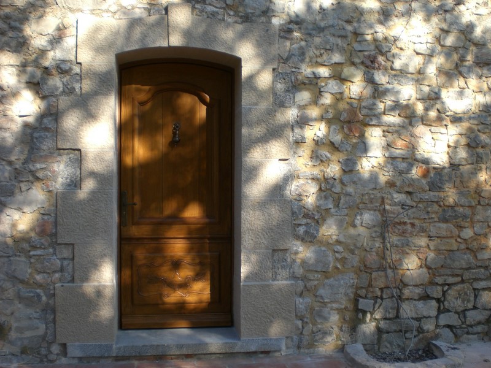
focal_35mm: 38
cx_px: 246
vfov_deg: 37.7
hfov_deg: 49.0
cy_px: 184
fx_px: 539
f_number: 3.1
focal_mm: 6.3
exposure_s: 1/250
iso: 50
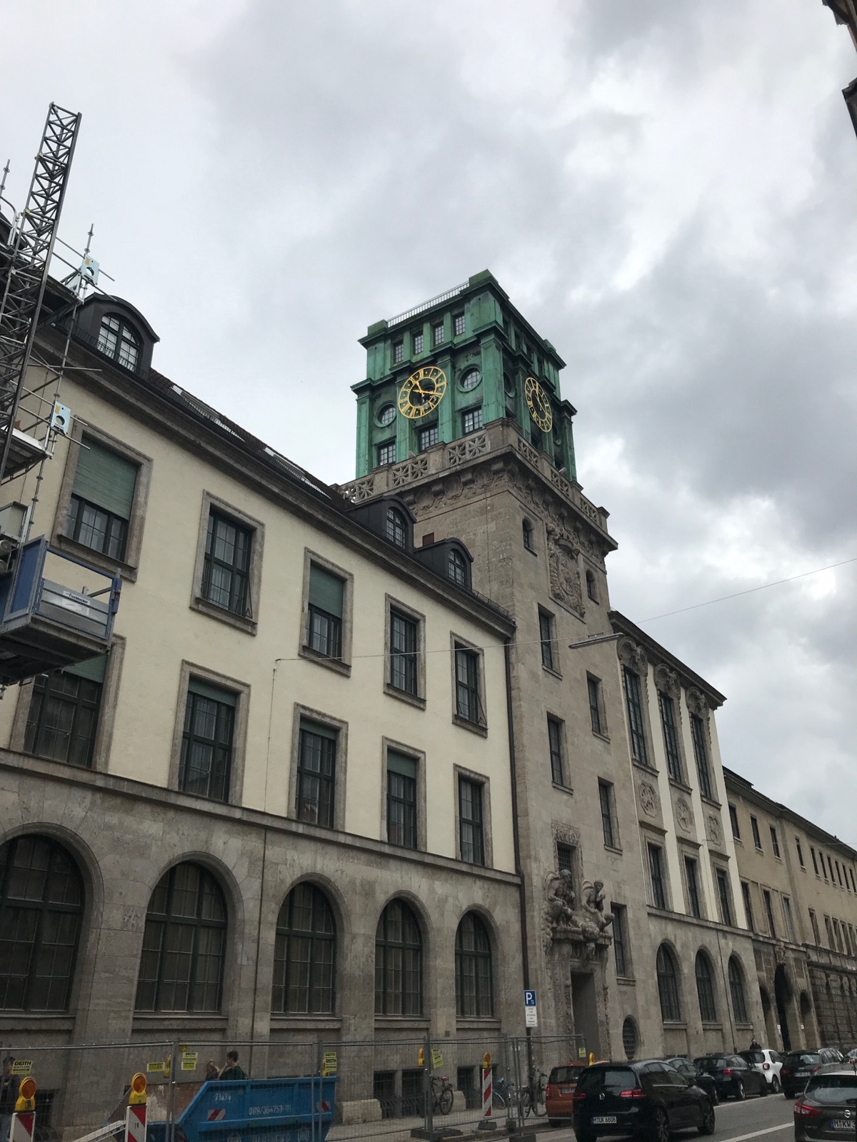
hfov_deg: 49.7
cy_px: 571
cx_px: 428
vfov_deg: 63.4
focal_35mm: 28
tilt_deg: +26.9
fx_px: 924
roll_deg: +0.8
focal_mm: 3.99
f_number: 1.8
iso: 20
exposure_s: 1/3096
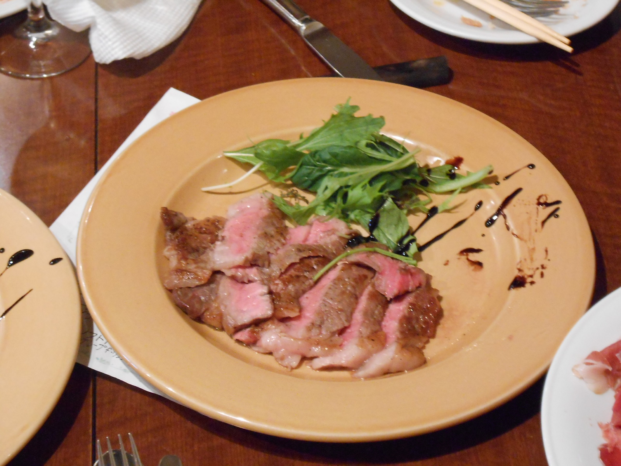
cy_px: 233
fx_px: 1668
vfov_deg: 15.9
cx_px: 310
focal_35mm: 93
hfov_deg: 21.1
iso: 800
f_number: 4.6
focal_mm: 16.5
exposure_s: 1/10
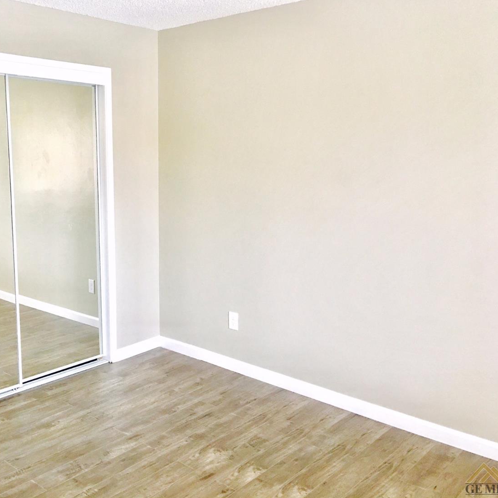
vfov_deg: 47.2
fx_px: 570
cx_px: 174
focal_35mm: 35
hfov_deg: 46.6
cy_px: 247
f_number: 2.2
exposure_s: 1/15
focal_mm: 4.15
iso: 64
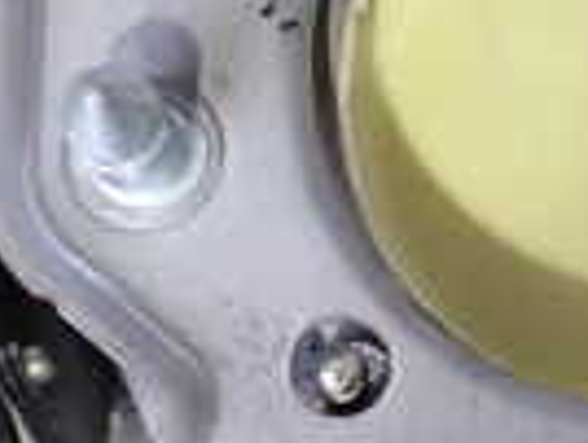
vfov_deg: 9.2
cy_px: 206
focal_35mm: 161
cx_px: 636
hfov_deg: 12.1
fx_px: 2740
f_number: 2.5
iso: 400
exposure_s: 1/40
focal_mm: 6.37
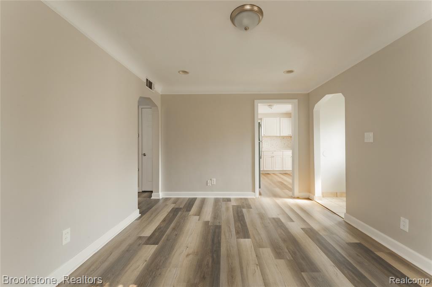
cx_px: 216
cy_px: 144
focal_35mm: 14
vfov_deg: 81.2
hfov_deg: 104.3
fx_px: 168
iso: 500
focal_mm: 14
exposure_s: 1/10
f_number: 18
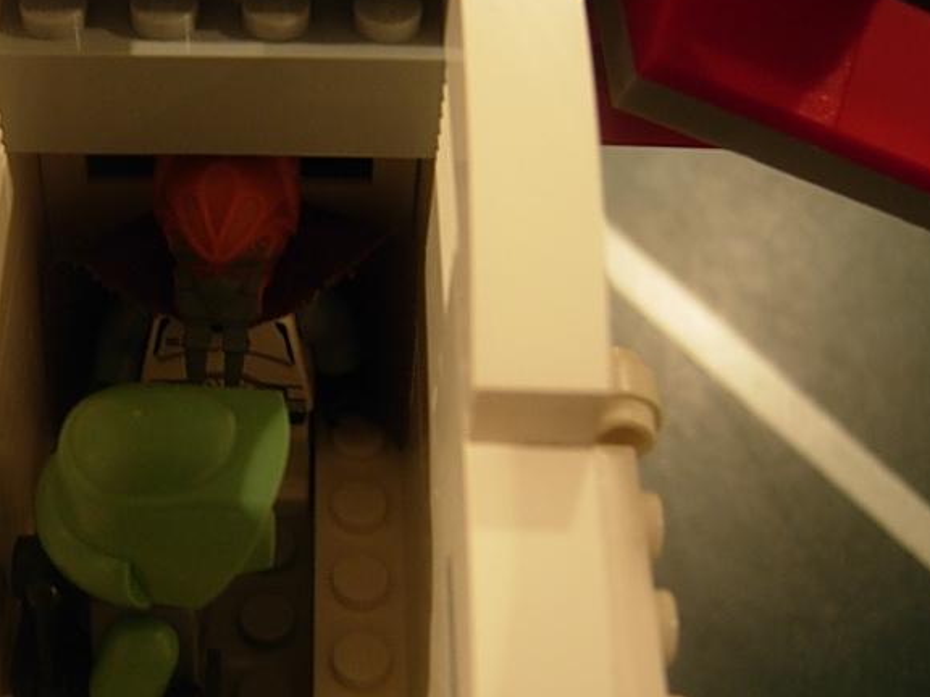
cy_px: 365
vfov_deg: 22.9
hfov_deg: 29.8
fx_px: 1719
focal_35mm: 64
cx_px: 231
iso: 91
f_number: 2.7
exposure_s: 1/4
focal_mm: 7.5
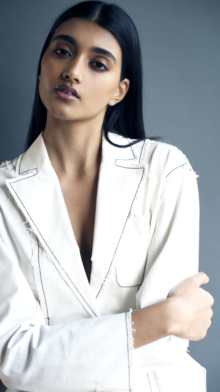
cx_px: 86
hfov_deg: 21.8
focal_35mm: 55
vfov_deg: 37.8
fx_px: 570
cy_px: 198
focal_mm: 50
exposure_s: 1/400
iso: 1250
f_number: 2.8
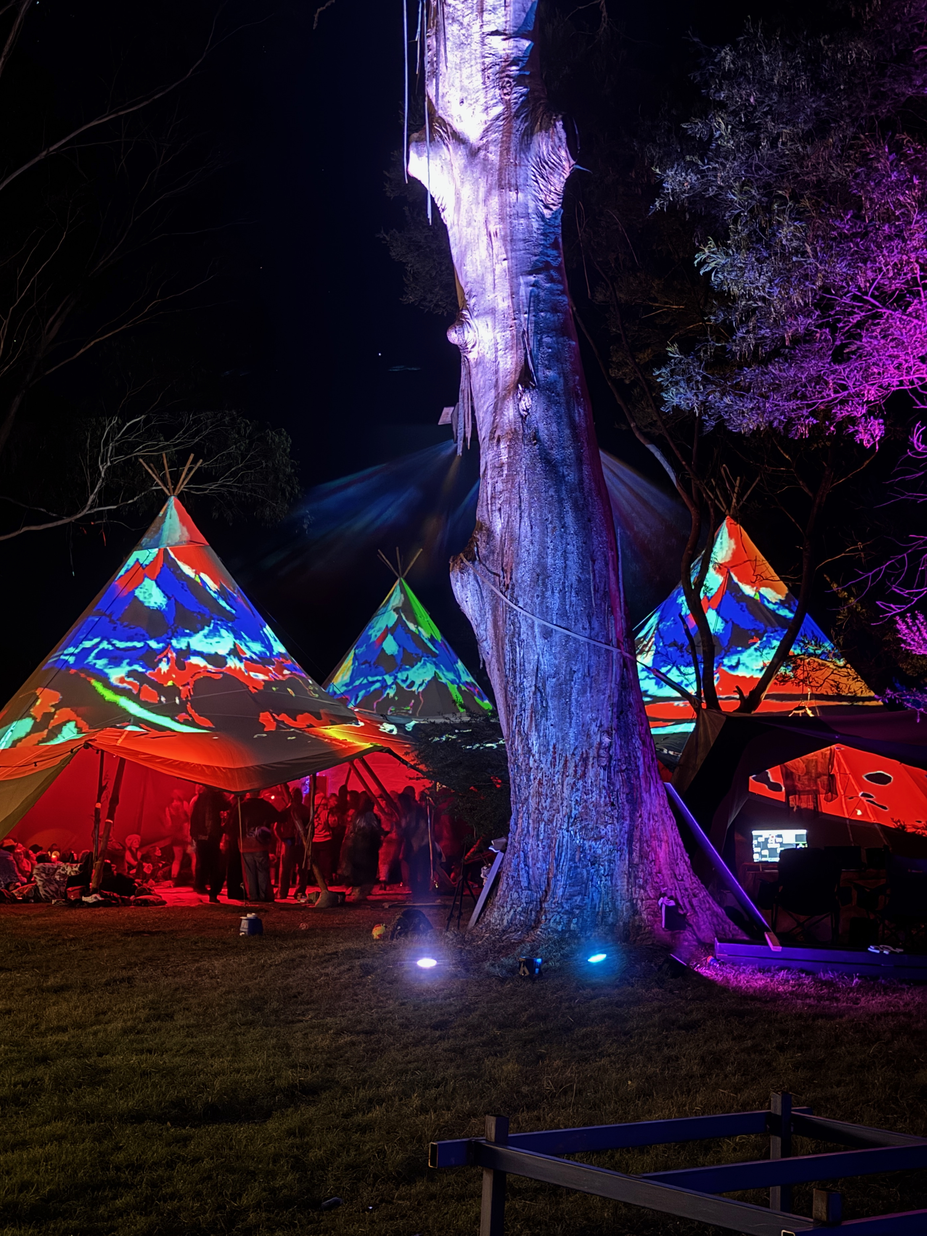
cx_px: 464
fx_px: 1715
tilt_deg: +4.0
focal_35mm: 48
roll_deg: +0.8
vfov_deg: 39.7
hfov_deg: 30.3
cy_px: 618
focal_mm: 6.76
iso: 400
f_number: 1.78
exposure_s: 1/2
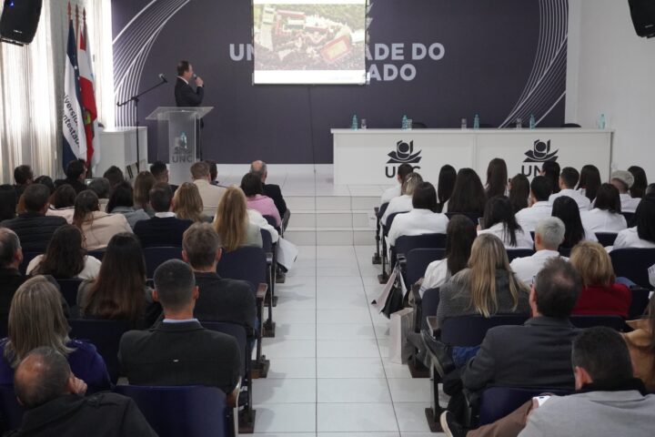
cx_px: 328
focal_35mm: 45
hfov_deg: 43.6
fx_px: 819
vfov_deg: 29.9
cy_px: 218
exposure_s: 1/160
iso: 4000
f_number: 5
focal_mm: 30
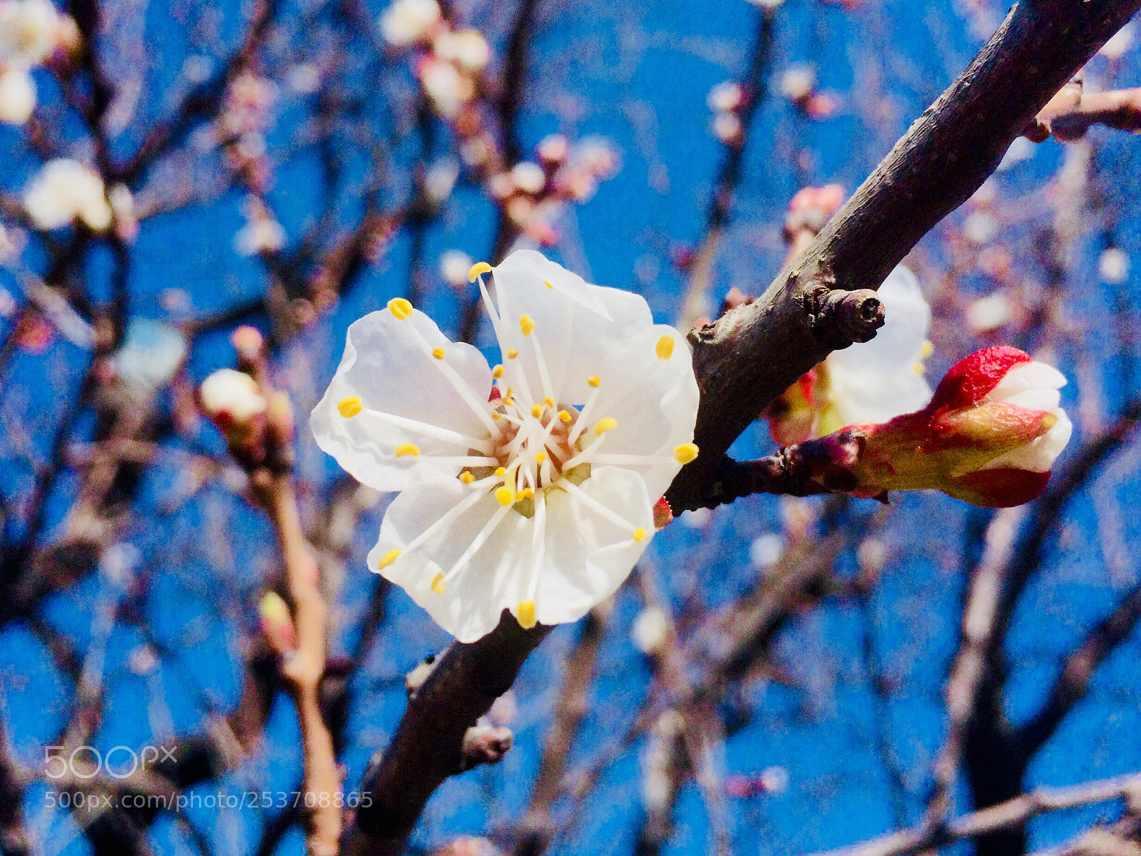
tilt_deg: +44.6
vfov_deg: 48.2
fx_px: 956
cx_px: 570
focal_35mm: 29
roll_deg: -1.1
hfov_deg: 61.7
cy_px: 428
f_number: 2.2
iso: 32
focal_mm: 4.15
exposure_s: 1/5882
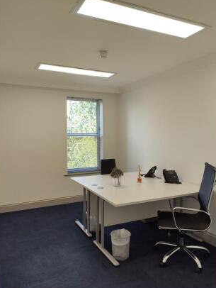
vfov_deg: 63.4
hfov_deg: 49.8
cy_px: 146
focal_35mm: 28
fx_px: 233
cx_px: 111
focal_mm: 4.77
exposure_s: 1/100
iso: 122
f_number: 1.75
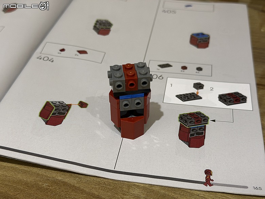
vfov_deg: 30.3
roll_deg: +1.6
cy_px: 100
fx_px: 367
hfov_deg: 39.7
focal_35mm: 48
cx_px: 132
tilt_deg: -38.5
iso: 200
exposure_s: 1/60
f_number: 1.78
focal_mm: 6.76
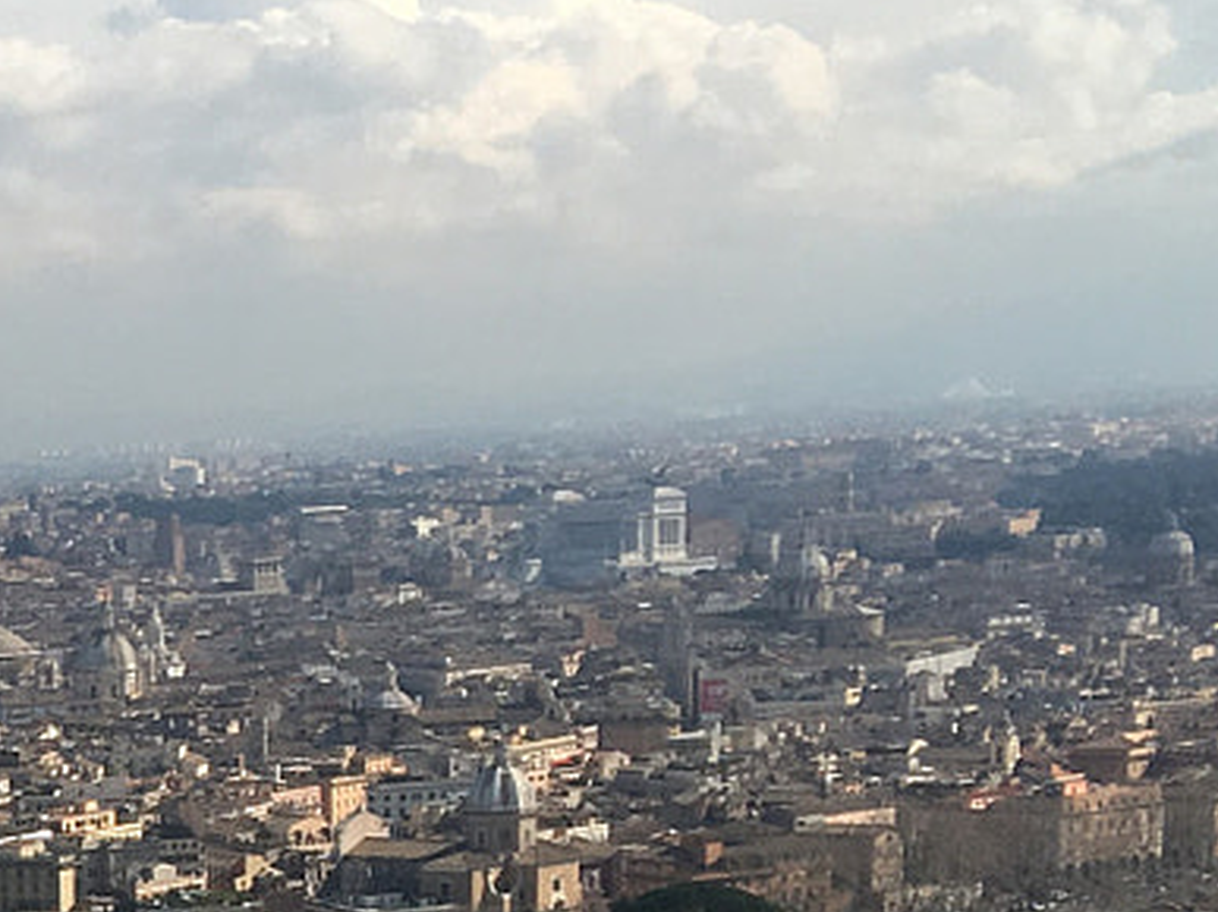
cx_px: -718
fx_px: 4221
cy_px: 1399
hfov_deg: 15.0
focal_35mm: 120
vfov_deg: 11.8
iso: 25
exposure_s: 1/2024
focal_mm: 4.15
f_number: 2.2
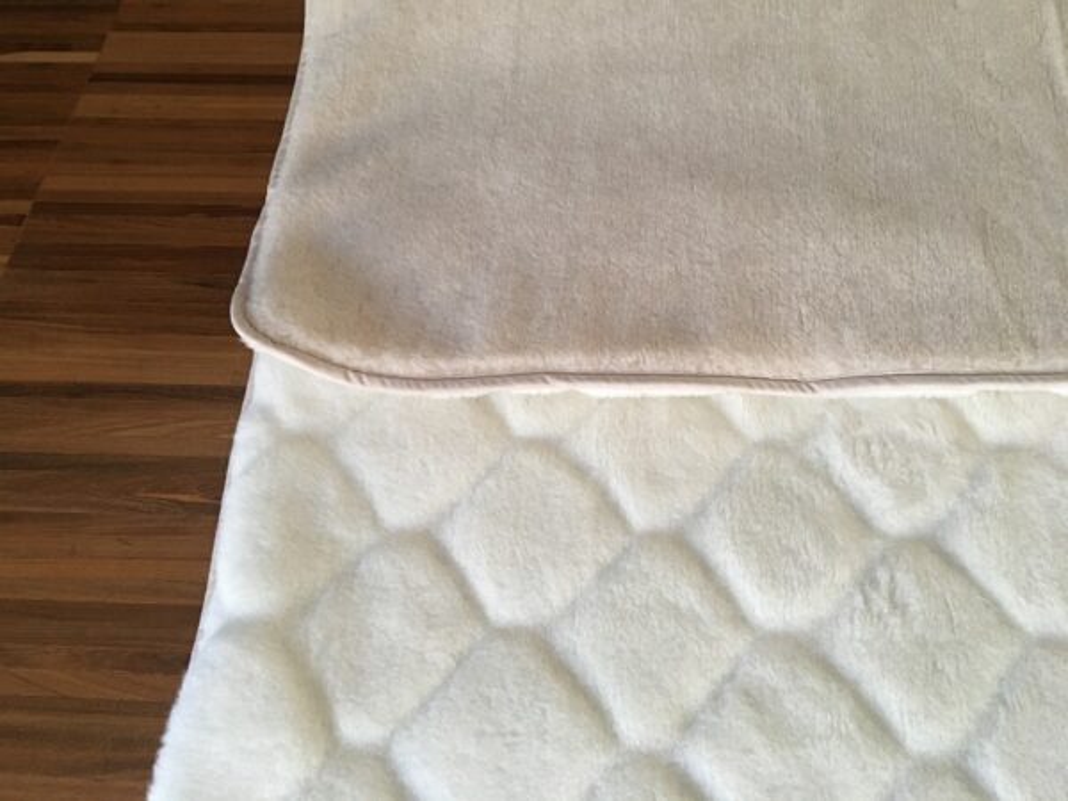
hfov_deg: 61.7
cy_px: 400
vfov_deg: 48.2
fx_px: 895
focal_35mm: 29
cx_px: 534
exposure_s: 1/33
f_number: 2.2
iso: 160
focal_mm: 4.15
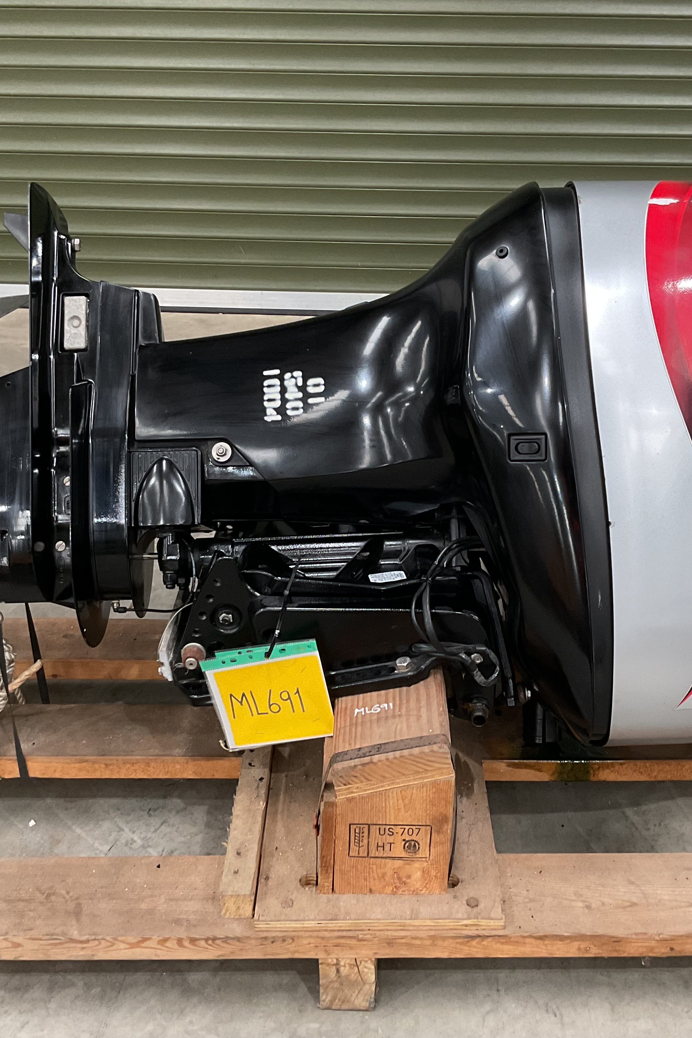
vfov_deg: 47.4
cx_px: 400
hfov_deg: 32.6
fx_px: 1182
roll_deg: -1.1
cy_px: 510
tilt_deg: -24.0
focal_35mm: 41
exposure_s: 1/60
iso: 125
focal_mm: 3
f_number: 1.8
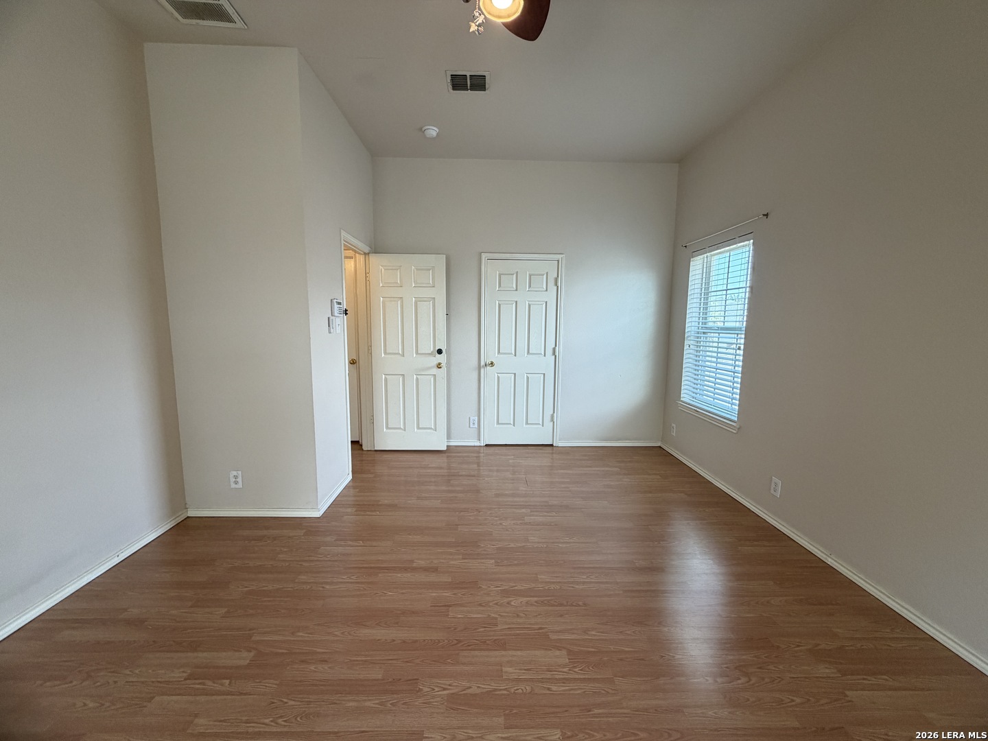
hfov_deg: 102.1
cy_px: 370
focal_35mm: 14
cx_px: 494
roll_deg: -0.6
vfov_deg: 85.7
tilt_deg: -6.9
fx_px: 400
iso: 200
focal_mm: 2.22
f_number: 2.2
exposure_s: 1/111
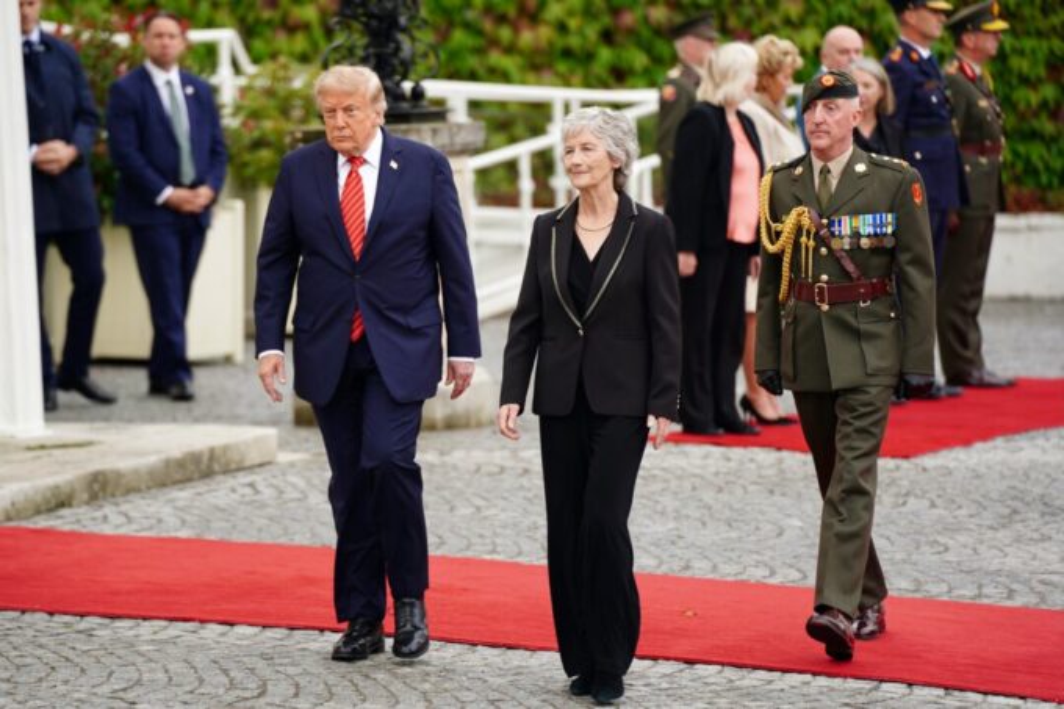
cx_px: 532
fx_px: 5318
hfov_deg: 11.4
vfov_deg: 7.6
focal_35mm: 180
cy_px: 354
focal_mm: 180
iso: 125
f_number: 2.8
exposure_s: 1/200
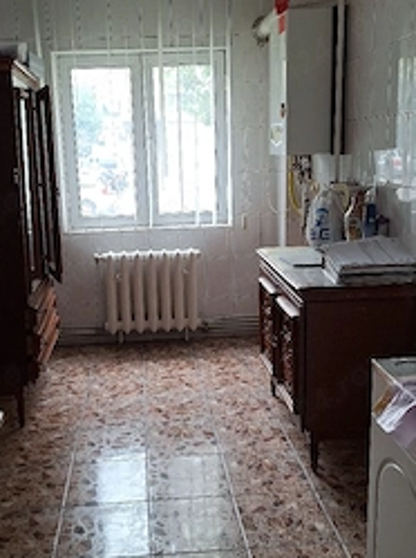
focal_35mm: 37
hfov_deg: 38.4
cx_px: 168
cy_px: 271
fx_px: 594
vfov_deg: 50.2
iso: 64
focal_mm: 5.54
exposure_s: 1/120
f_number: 1.8
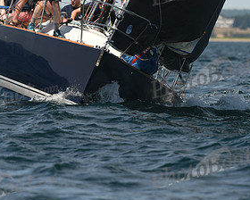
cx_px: 105
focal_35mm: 779
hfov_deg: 2.5
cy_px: 42
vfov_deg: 2.0
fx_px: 5764
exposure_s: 1/1000
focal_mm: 400
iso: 250
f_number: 5.6
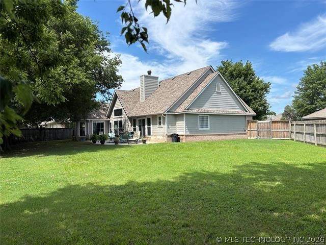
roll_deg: +0.4
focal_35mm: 26
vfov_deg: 53.1
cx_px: 163
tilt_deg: -1.5
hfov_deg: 67.3
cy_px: 122
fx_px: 245
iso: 50
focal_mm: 5.96
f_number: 1.6
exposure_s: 1/2513
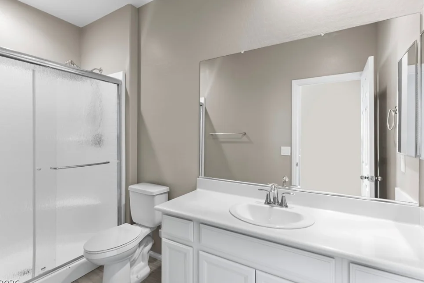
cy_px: 140
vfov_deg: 67.4
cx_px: 200
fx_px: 212
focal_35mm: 18
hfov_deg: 89.9
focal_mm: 17
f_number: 8
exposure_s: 1/2
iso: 400
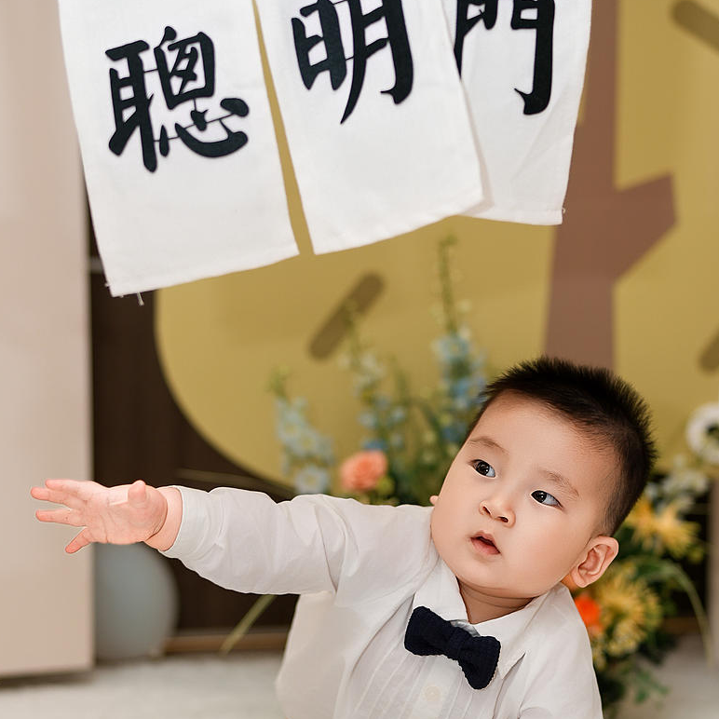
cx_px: 346
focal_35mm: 74
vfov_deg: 23.4
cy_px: 344
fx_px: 1739
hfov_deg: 23.4
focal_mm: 35
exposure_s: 1/200
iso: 100
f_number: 1.6
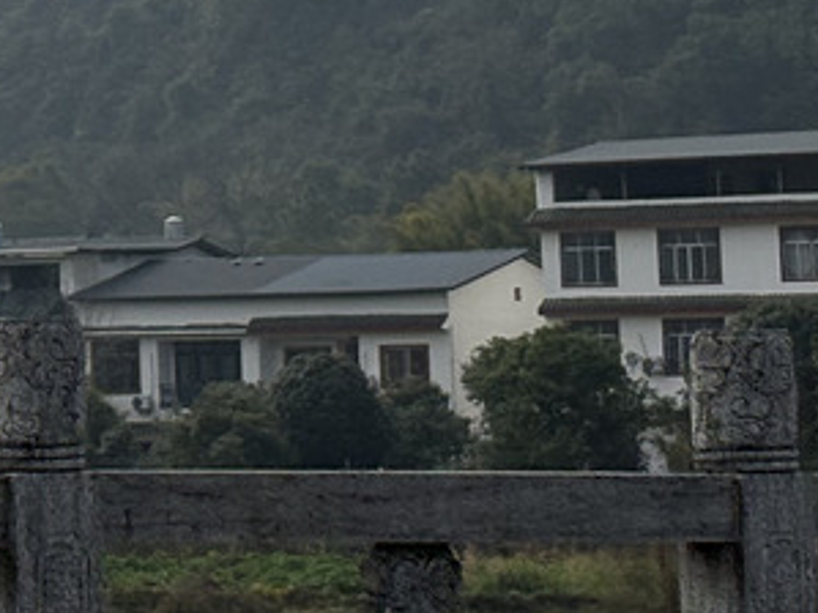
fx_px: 4937
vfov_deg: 7.0
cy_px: -211
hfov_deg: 9.3
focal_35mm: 209
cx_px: -304
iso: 25
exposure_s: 1/10204
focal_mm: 5.96
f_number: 1.6
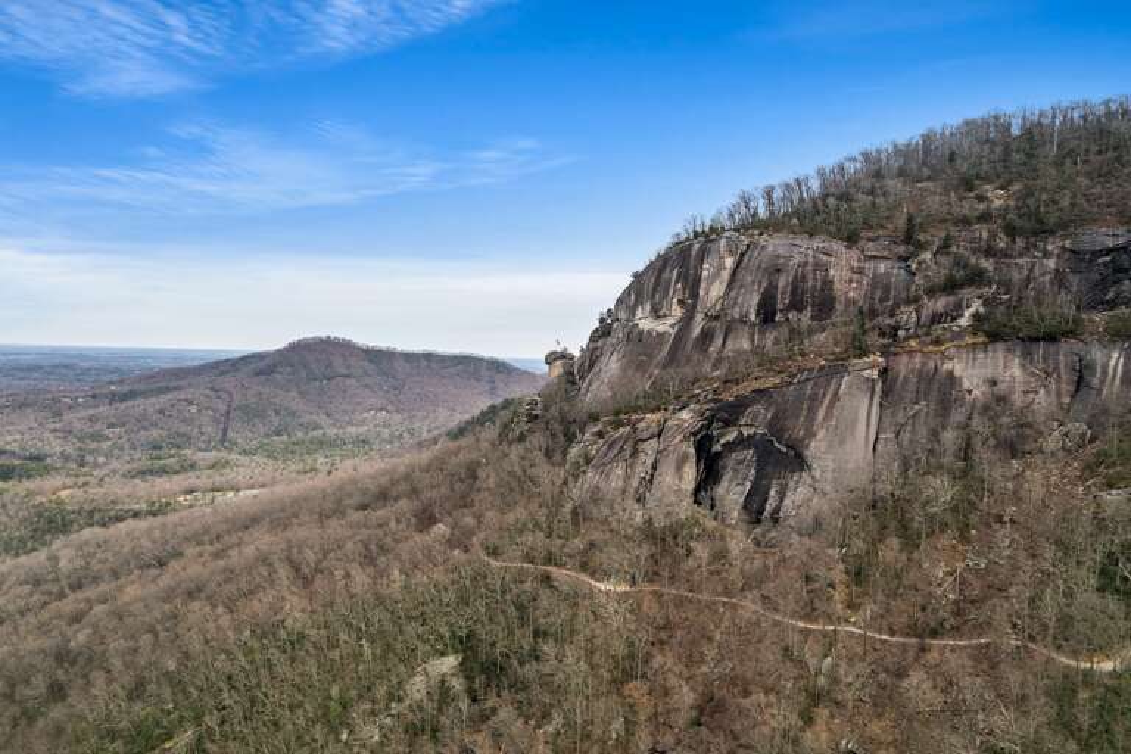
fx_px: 691
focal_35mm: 22
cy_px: 377
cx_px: 566
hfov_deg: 78.6
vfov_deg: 57.2
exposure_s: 1/800
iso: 100
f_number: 2.8
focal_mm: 8.38
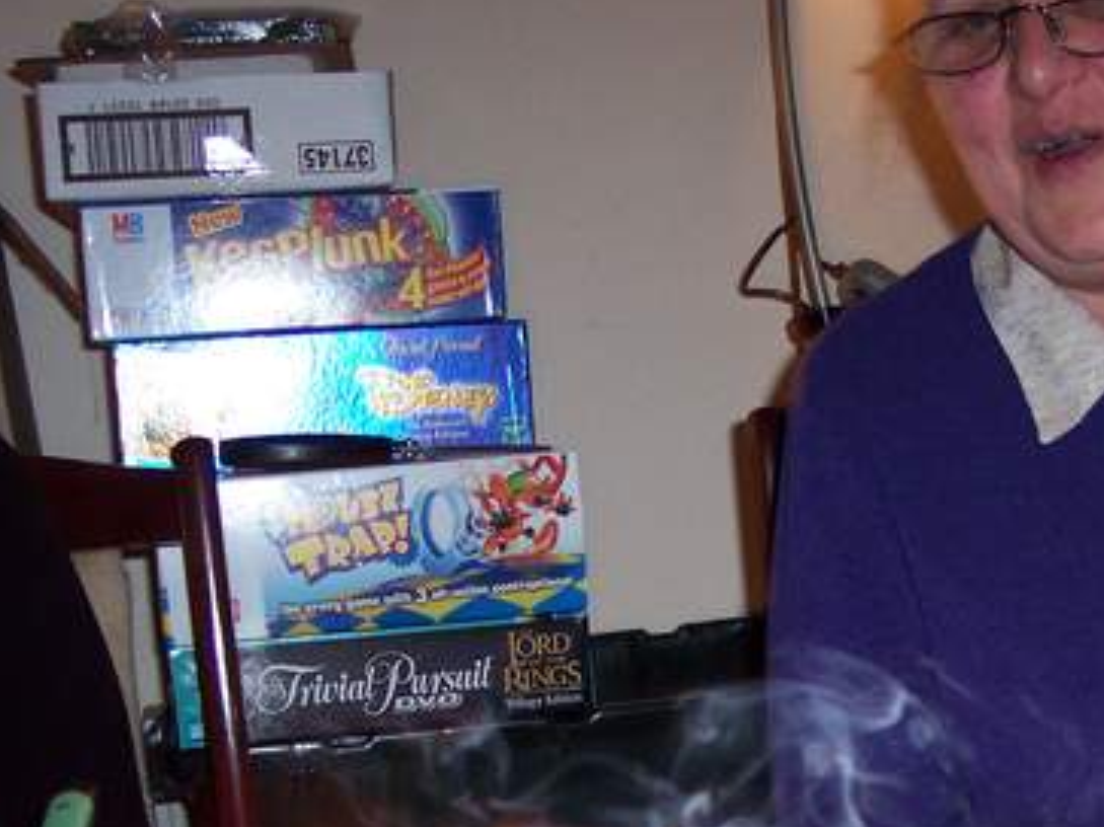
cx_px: 824
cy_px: 699
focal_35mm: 67
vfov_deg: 21.6
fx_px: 2136
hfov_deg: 28.6
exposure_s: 1/30
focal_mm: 8
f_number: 2.8
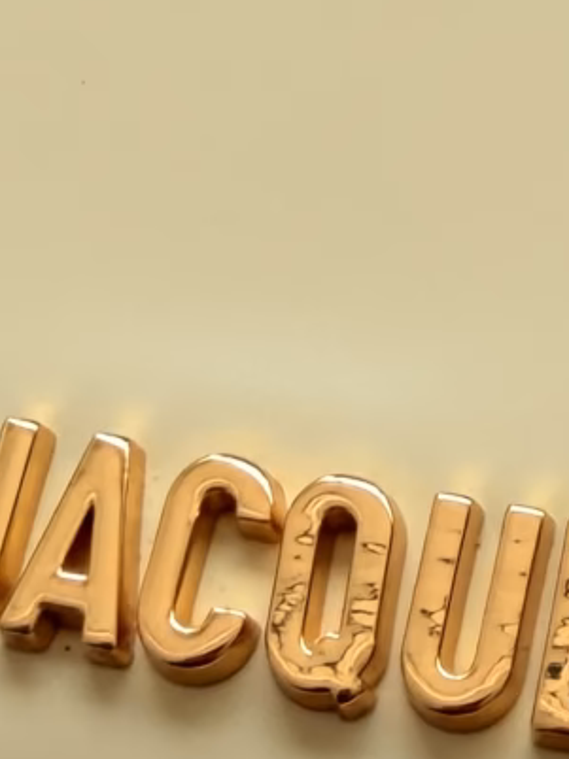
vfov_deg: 12.6
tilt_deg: -75.4
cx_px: 533
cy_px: -121
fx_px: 3357
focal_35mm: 153
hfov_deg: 9.6
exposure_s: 1/100
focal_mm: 2.22
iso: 32
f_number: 2.2
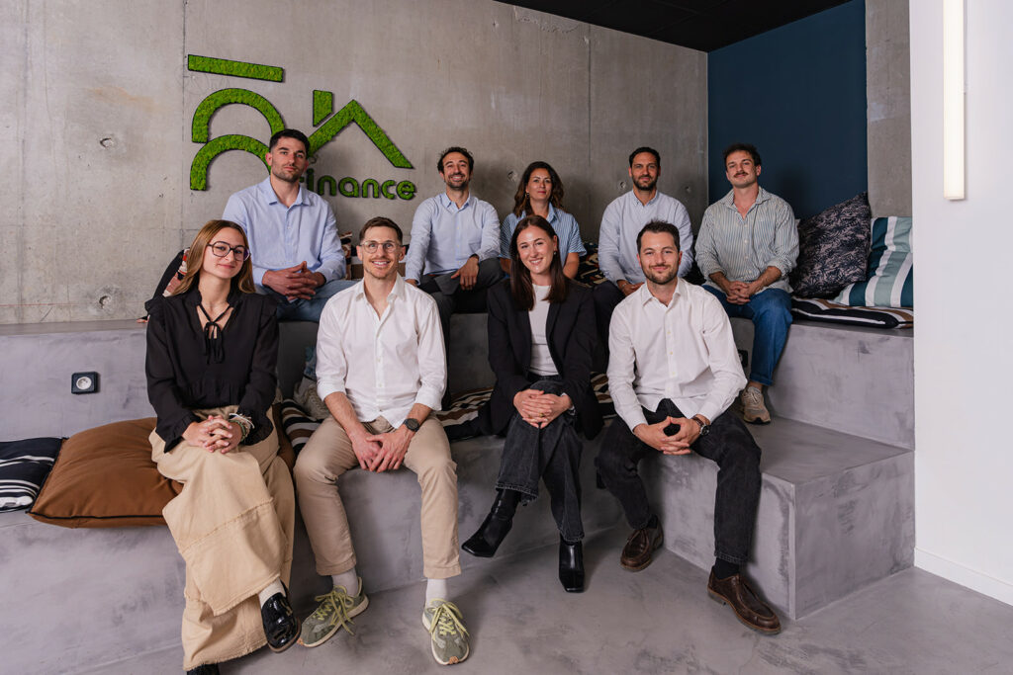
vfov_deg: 59.5
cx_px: 506
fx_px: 591
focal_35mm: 21
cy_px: 338
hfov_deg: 81.2
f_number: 9
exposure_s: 1/160
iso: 250
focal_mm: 21
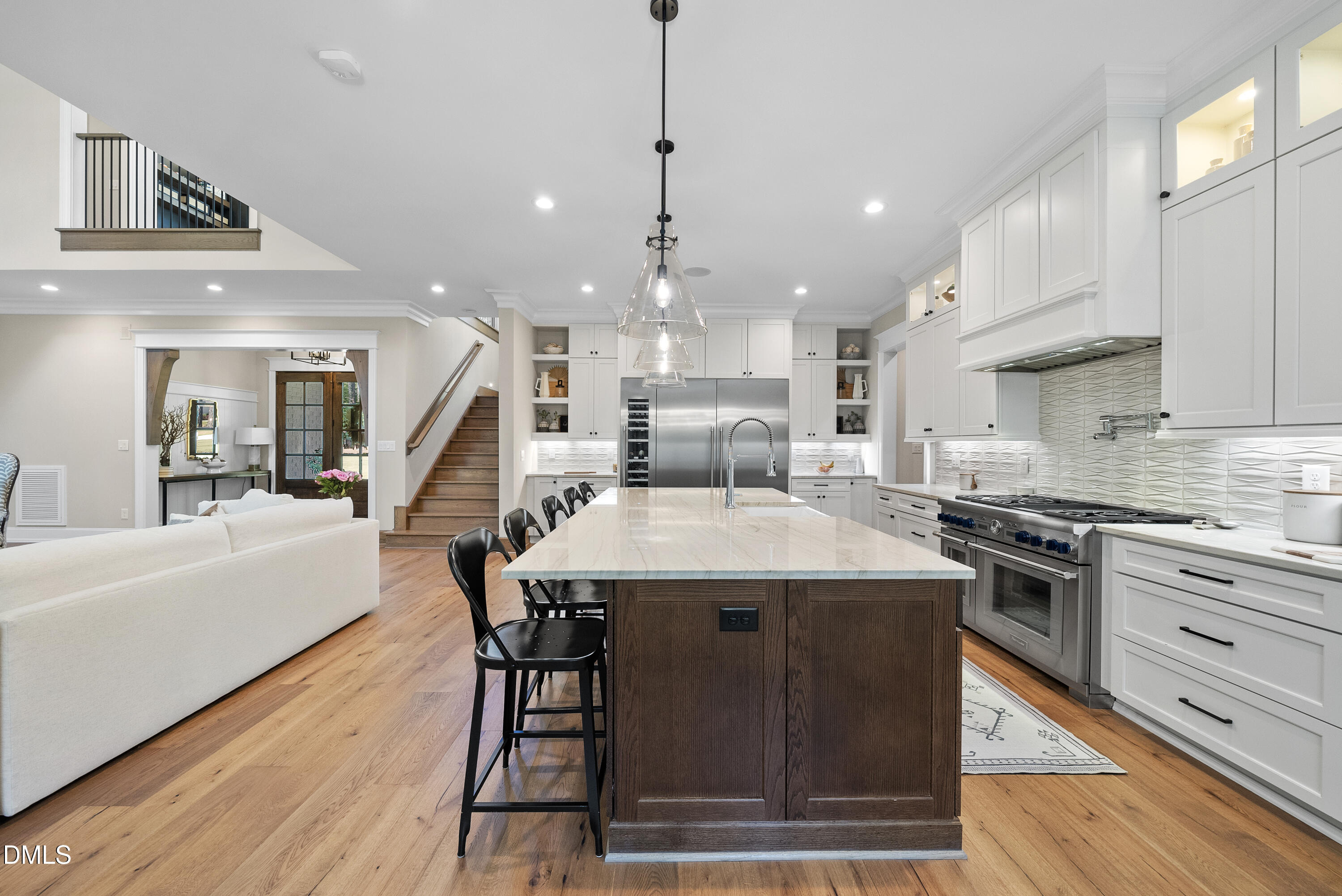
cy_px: 448
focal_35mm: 13
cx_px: 671
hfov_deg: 108.3
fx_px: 485
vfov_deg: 85.5
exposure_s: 1/8
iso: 800
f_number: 7.1
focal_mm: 13
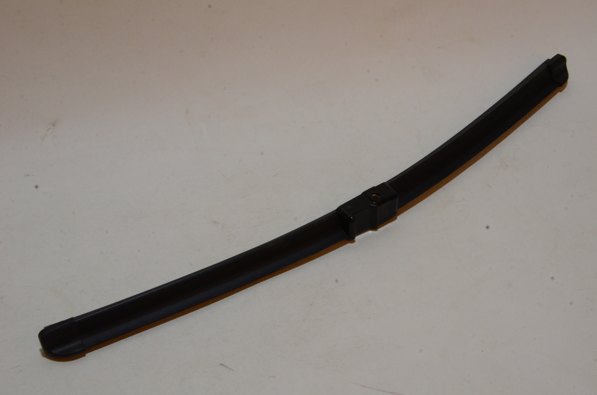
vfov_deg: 22.5
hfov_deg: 33.5
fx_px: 993
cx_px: 298
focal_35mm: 60
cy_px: 198
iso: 1600
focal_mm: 40
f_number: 22
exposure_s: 1/50
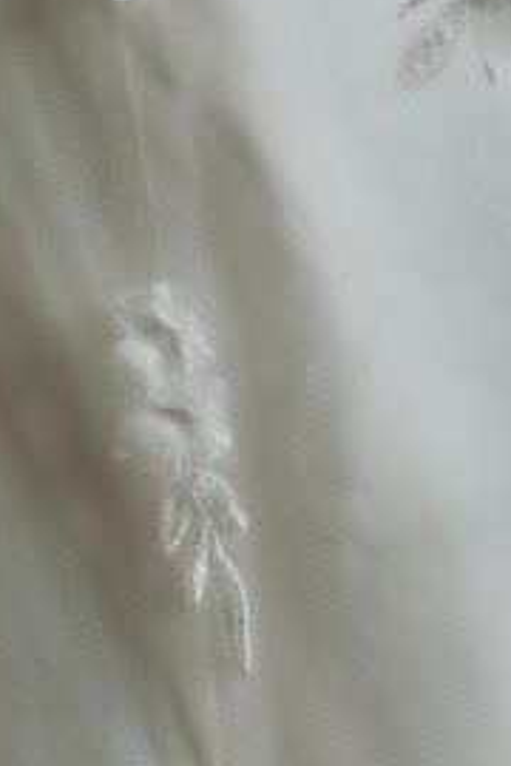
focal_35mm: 249
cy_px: -318
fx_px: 5301
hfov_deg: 5.5
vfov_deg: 8.1
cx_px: 468
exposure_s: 1/250
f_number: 2
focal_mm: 35
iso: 160
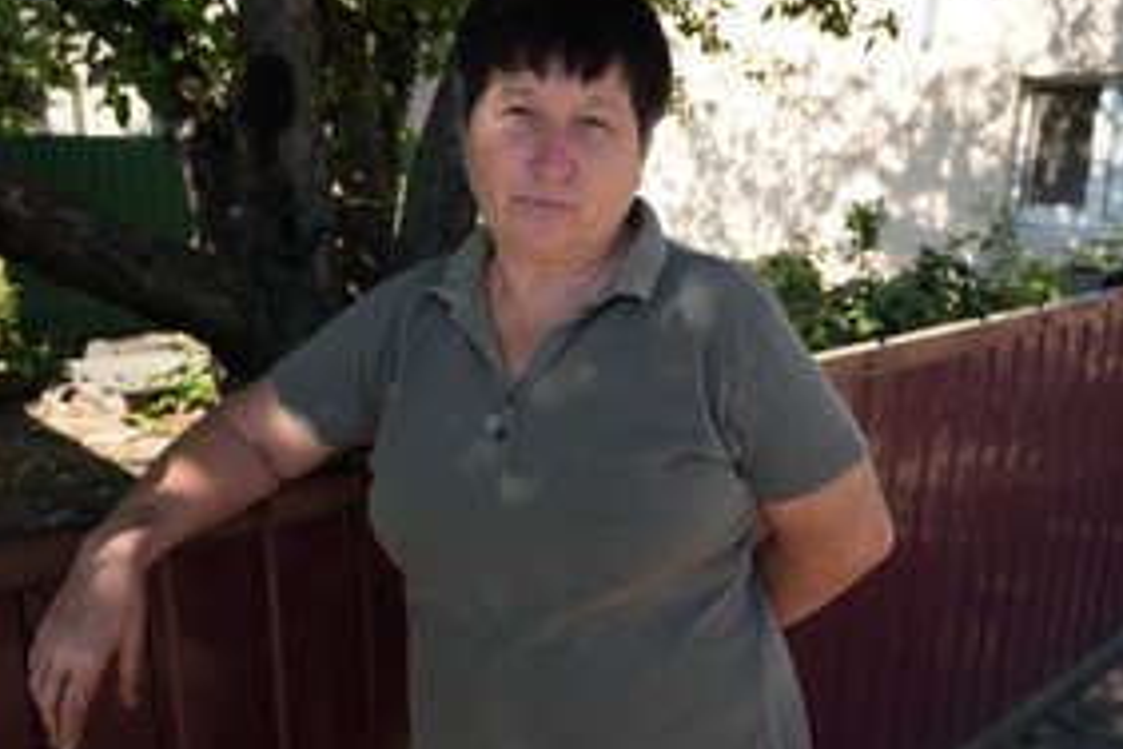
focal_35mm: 34
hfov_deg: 55.8
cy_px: 404
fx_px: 1061
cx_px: 534
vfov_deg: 38.9
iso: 100
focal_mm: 24
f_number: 4
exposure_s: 1/400
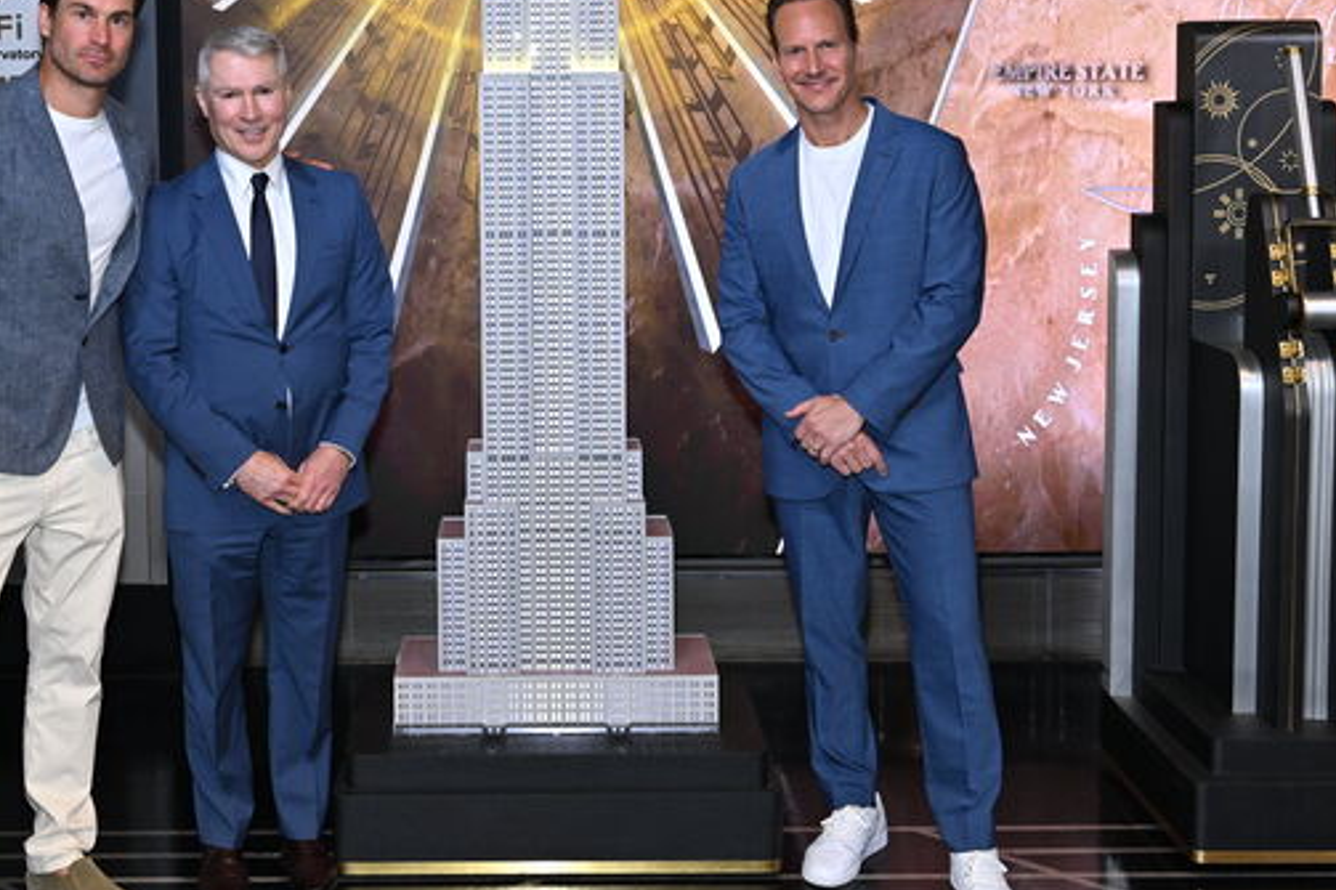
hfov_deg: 38.1
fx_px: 1927
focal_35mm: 52
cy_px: 272
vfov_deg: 25.8
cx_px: 537
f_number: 4.5
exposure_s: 1/60
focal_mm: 27.5
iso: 640
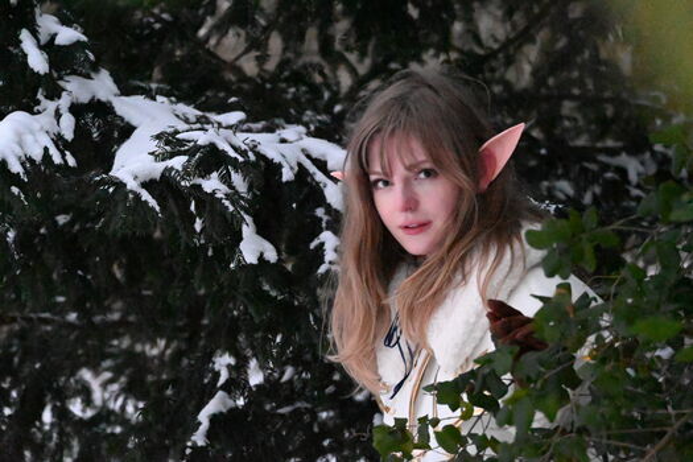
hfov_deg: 17.9
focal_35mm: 114
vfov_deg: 12.0
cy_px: 231
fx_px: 2194
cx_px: 346
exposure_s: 1/50
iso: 51200
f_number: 4.8
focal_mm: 76
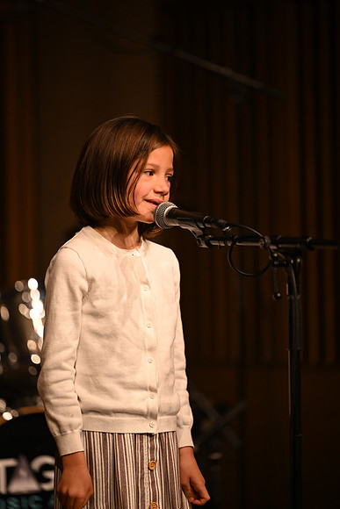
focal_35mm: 200
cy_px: 254
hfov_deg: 6.9
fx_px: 2831
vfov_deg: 10.3
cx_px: 170
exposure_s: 1/500
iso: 1600
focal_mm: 200
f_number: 2.8
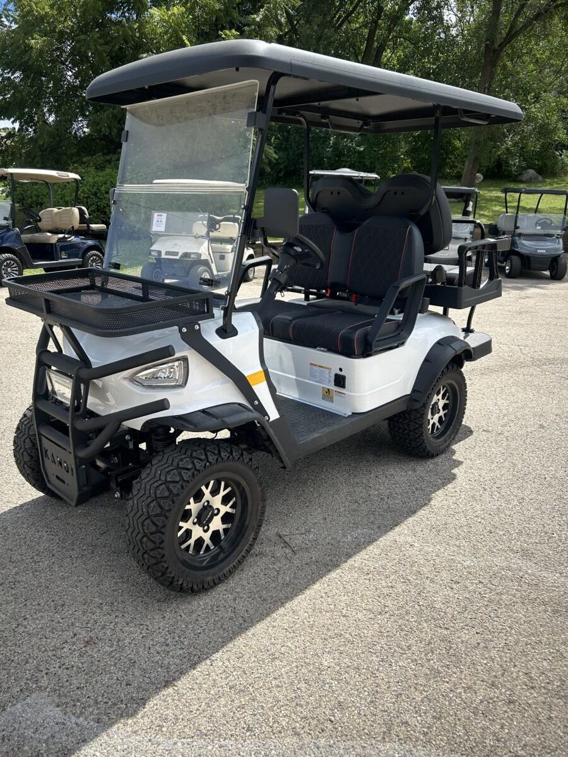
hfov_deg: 53.1
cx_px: 284
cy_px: 378
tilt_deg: -14.7
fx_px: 569
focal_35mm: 26
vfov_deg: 67.3
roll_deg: -0.9
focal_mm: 5.7
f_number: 1.5
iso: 50
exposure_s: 1/2353
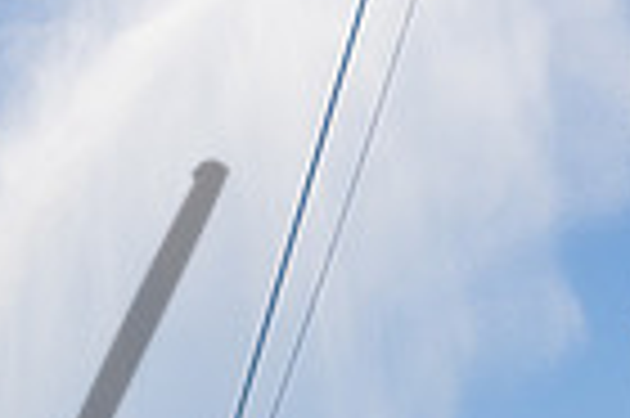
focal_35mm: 122
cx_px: 232
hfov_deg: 16.8
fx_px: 2132
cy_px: 671
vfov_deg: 10.7
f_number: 8
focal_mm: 28
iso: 400
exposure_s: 1/1600
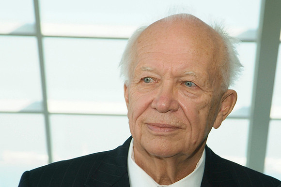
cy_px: 94
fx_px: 1148
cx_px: 140
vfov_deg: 9.3
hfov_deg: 14.0
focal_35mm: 147
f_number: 11
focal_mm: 98
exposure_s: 1/60
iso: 800
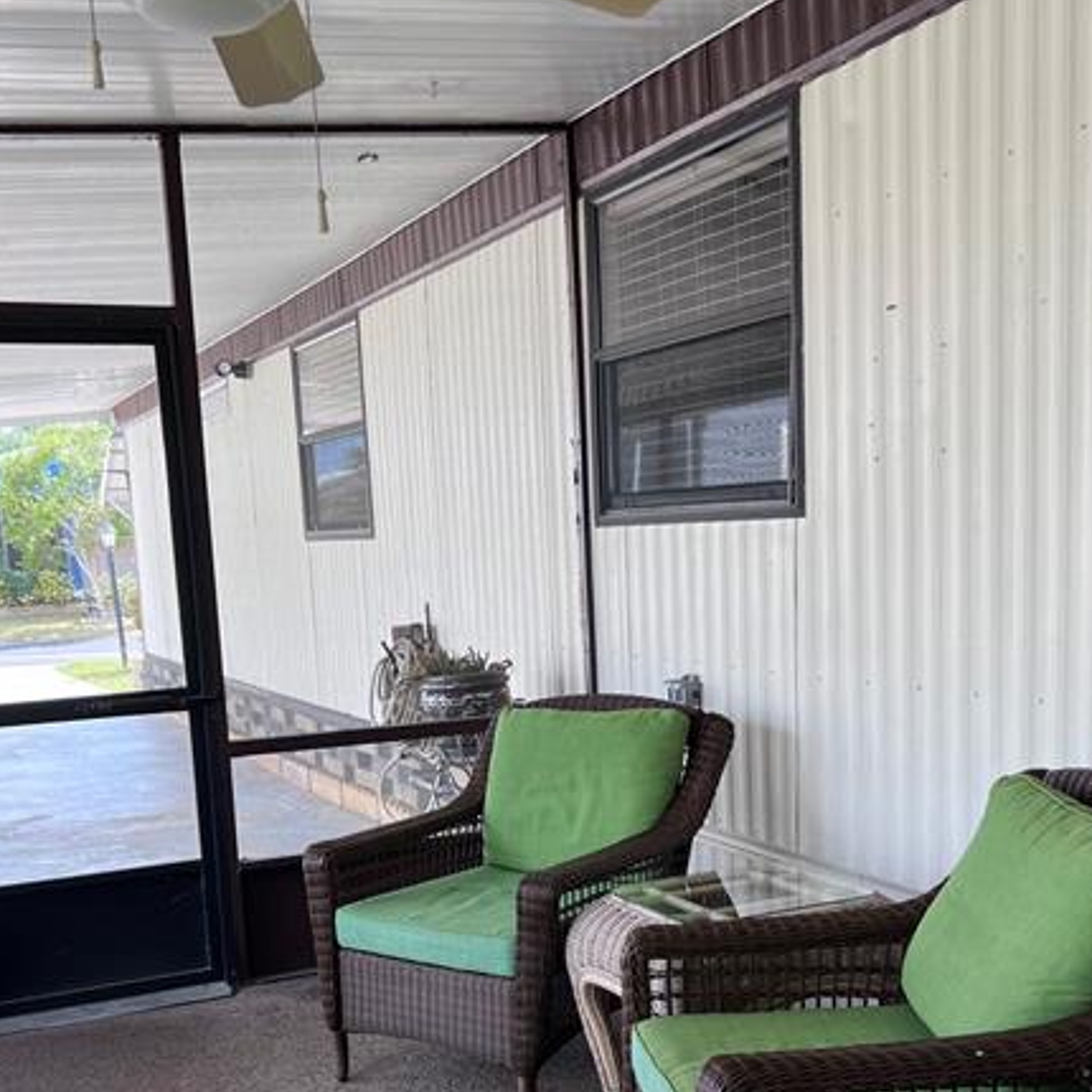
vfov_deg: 40.2
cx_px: 561
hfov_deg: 40.9
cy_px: 772
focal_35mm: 41
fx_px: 1463
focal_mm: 5.7
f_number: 1.5
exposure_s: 1/156
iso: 40
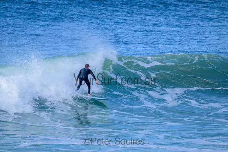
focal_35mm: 800
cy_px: 76
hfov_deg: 2.6
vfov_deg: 1.7
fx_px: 5068
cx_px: 114
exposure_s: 1/2000
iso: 1800
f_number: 11
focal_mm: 800
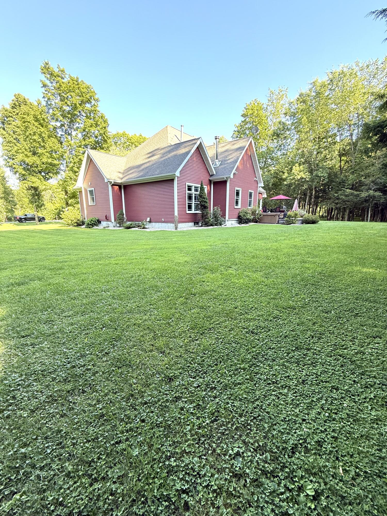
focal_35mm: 14
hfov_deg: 85.7
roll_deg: +0.4
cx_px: 194
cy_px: 258
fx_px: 209
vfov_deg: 102.1
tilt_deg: -10.7
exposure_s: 1/99
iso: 80
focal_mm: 2.22
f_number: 2.2
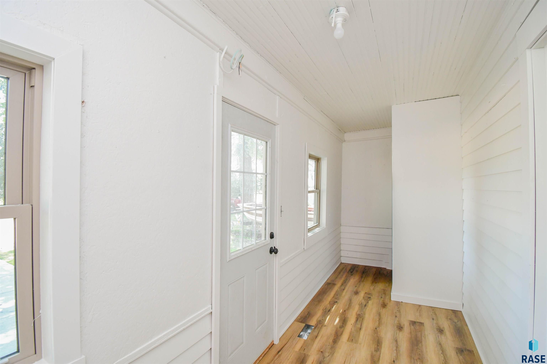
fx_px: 228
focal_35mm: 15
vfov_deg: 77.3
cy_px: 182
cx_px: 274
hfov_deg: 100.4
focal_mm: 10
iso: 1250
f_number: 6.3
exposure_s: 1/160
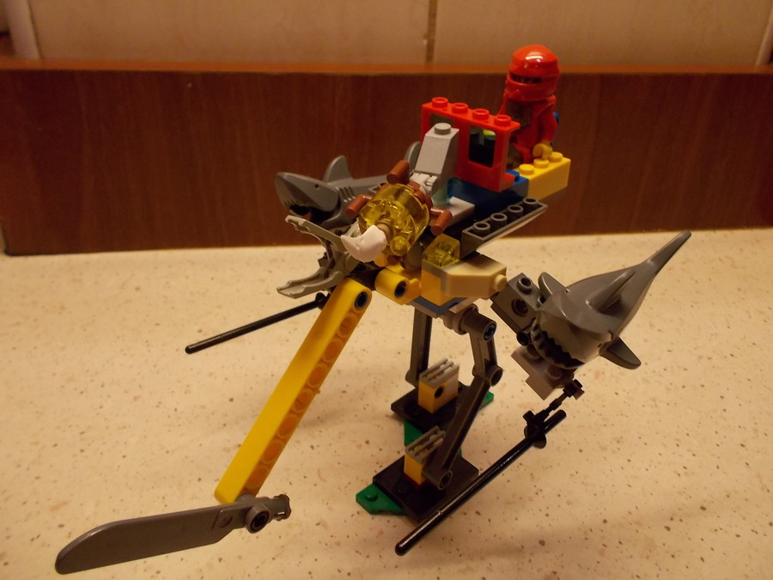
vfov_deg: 48.2
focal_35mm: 29
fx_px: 648
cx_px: 386
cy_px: 290
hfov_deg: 61.7
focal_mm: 4.1
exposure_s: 1/25
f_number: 3.3
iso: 200
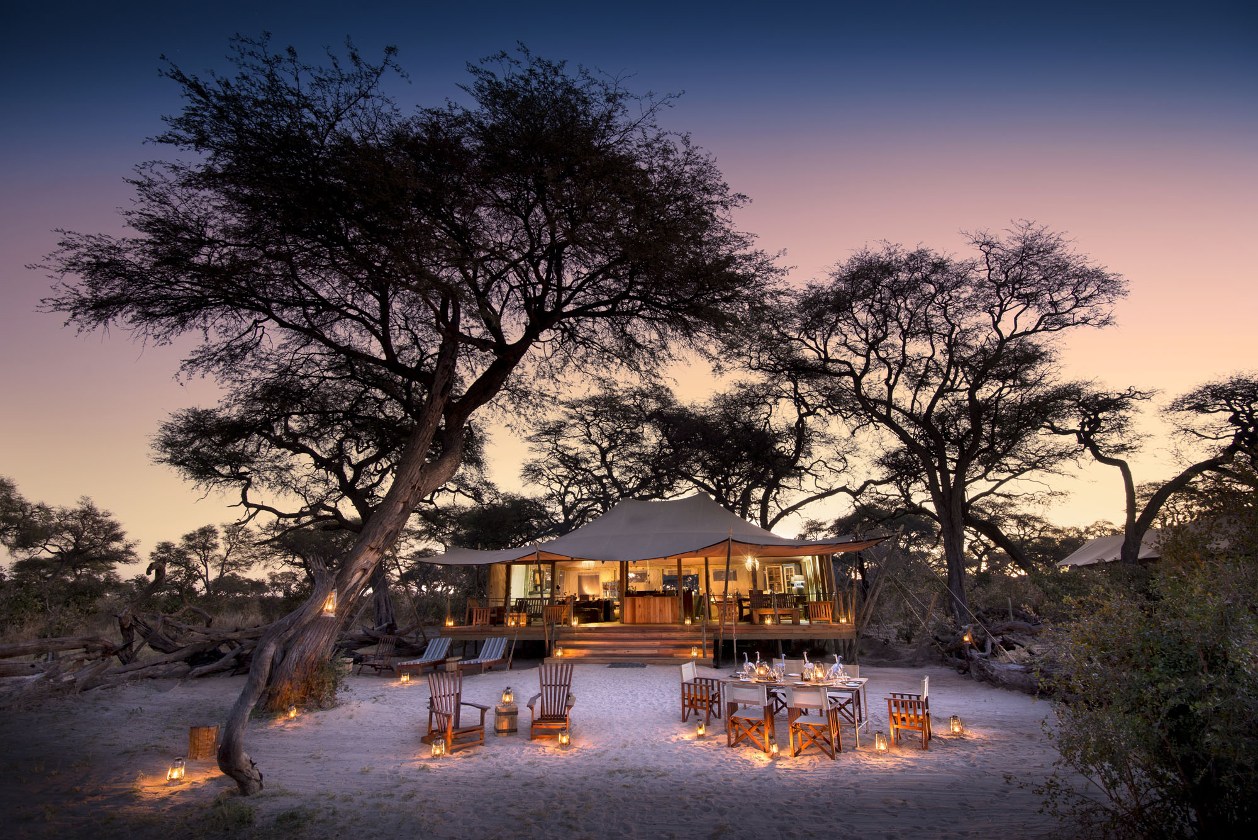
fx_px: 559
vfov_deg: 73.8
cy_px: 420
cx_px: 629
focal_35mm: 16
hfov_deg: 96.7
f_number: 8
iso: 200
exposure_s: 15
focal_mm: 16
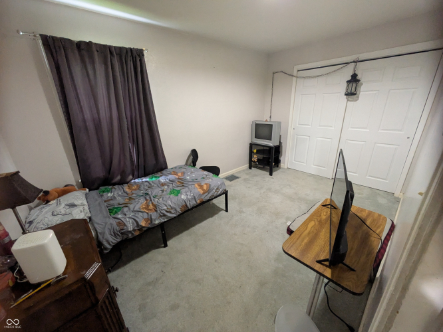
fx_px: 179
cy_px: 166
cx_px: 222
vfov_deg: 85.7
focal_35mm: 14
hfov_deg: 102.0
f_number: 2.2
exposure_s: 1/24
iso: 1049
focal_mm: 1.83
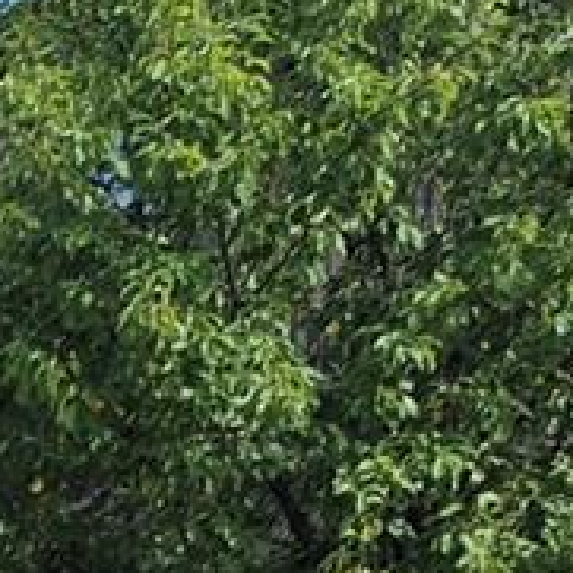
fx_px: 3034
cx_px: -1634
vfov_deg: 9.6
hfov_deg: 7.7
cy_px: 1387
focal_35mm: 162
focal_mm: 5.4
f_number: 1.8
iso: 25
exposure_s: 1/1220
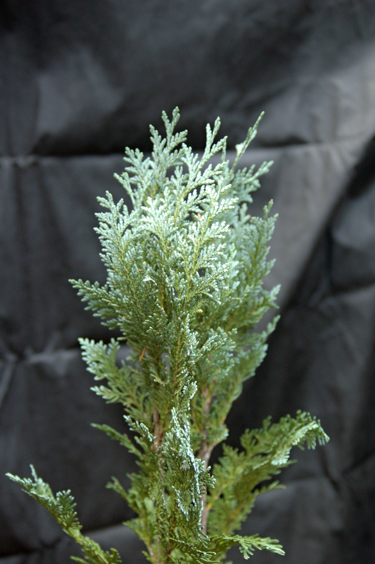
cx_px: 188
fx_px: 822
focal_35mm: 52
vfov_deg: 37.9
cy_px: 282
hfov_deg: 25.7
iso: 720
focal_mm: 35
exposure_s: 1/125
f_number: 3.8
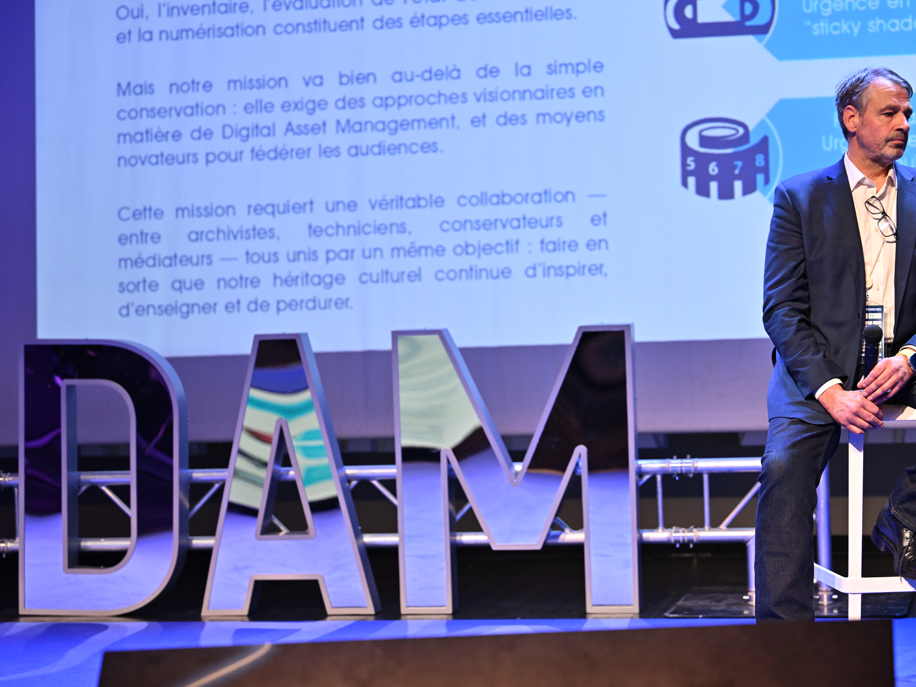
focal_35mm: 89
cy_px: 343
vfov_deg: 16.6
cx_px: 508
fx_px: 2355
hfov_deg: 22.0
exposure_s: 1/250
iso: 1600
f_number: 2.8
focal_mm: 82
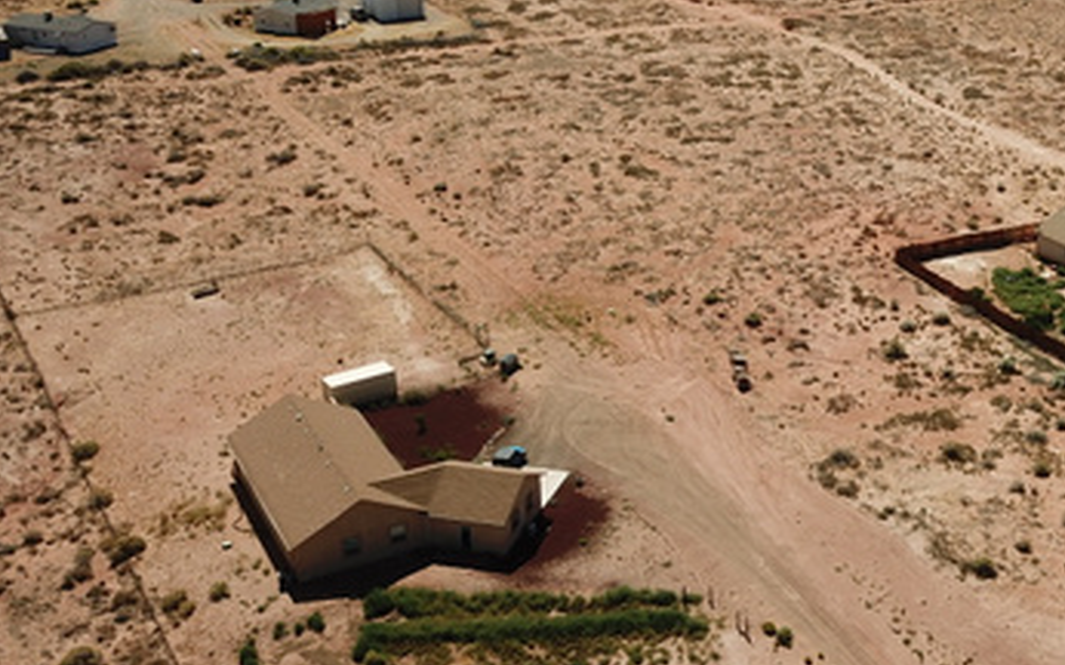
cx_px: 874
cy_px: 256
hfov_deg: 37.9
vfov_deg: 25.3
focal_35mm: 51
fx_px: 1480
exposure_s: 1/2336
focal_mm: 4.73
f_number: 2.2
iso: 100
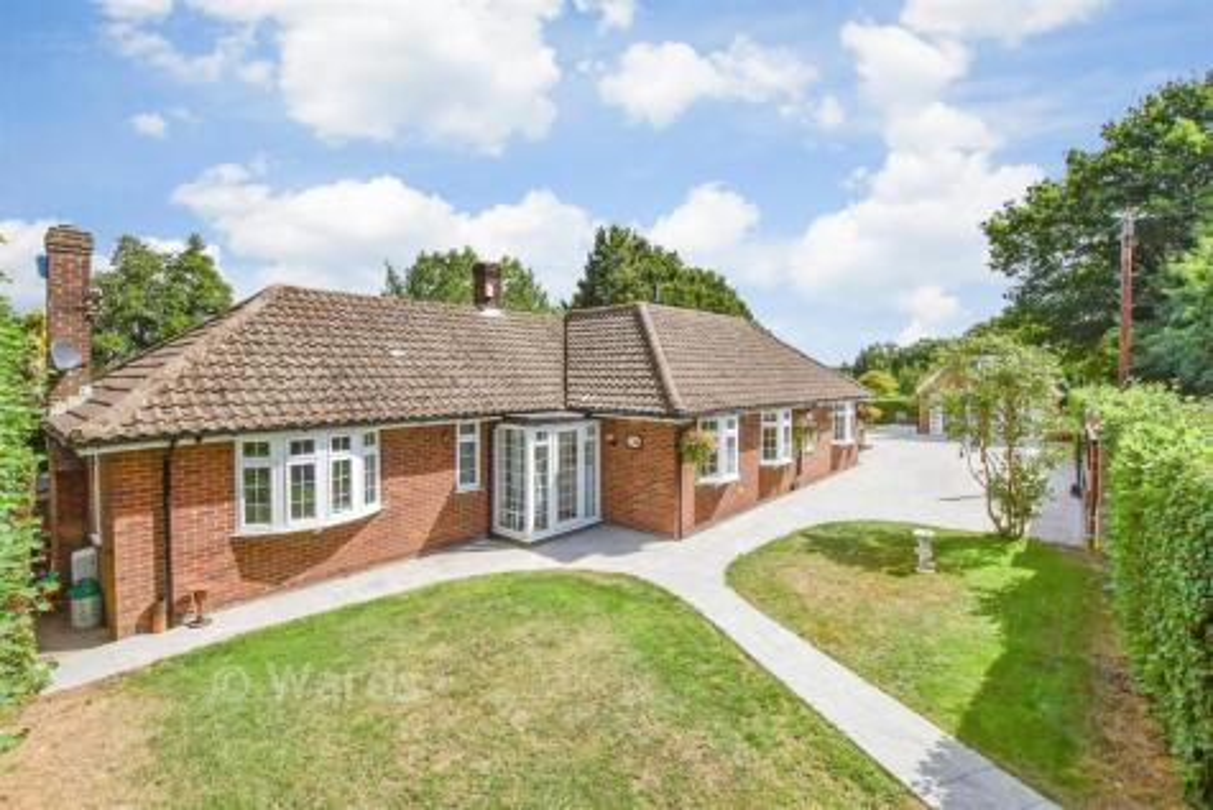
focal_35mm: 15
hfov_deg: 100.4
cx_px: 606
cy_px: 405
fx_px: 506
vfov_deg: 77.4
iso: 400
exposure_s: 1/2500
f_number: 8
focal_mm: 10
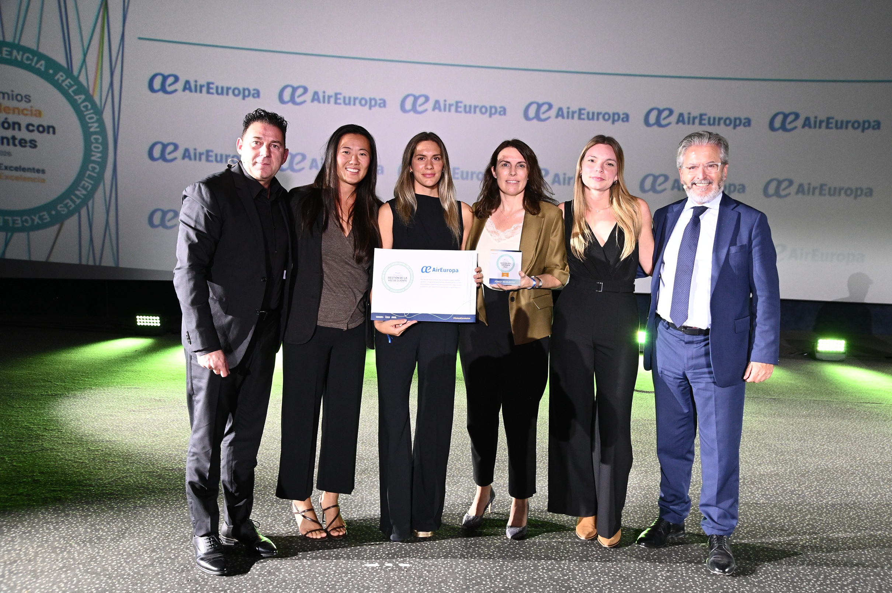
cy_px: 296
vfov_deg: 41.1
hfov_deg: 58.8
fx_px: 792
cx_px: 446
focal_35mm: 32
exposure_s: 1/100
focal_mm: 32
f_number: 7.1
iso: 4000
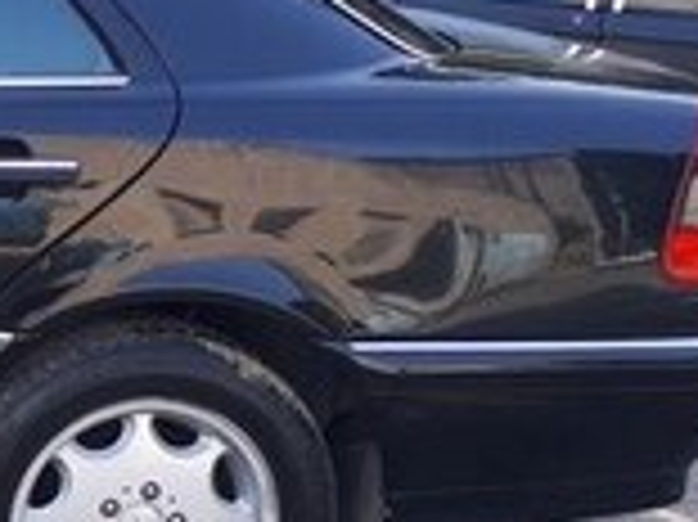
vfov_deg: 12.8
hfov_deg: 14.6
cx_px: -630
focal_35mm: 115
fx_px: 2317
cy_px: 376
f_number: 1.9
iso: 40
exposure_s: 1/147
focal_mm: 3.6
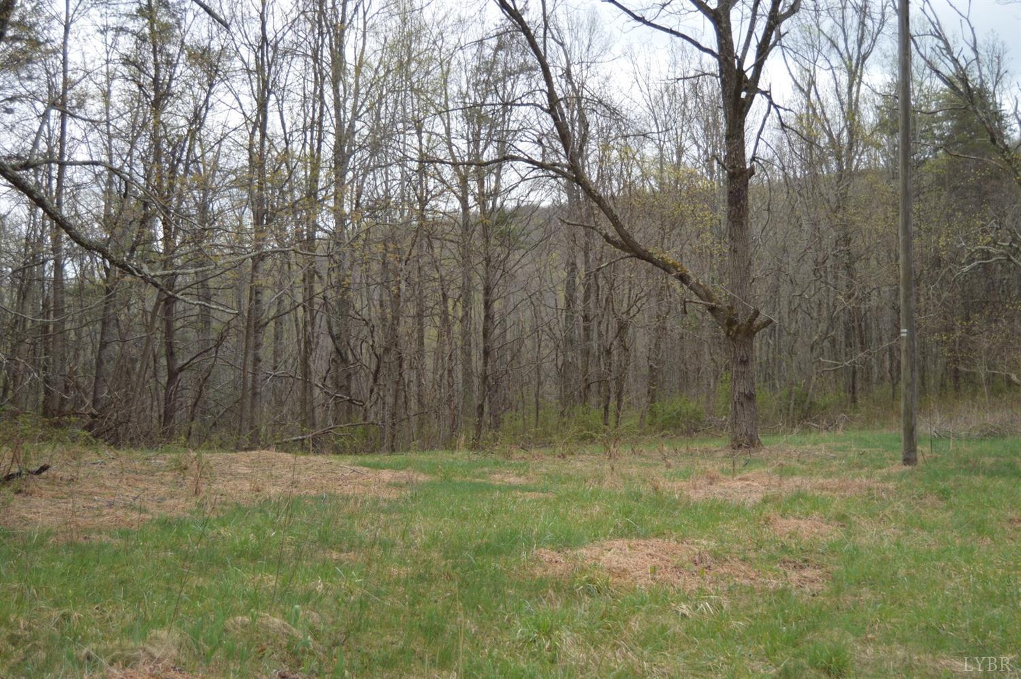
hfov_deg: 46.4
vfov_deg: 31.8
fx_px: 1190
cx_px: 510
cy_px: 340
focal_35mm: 42
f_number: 4
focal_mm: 28
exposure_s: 1/250
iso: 100
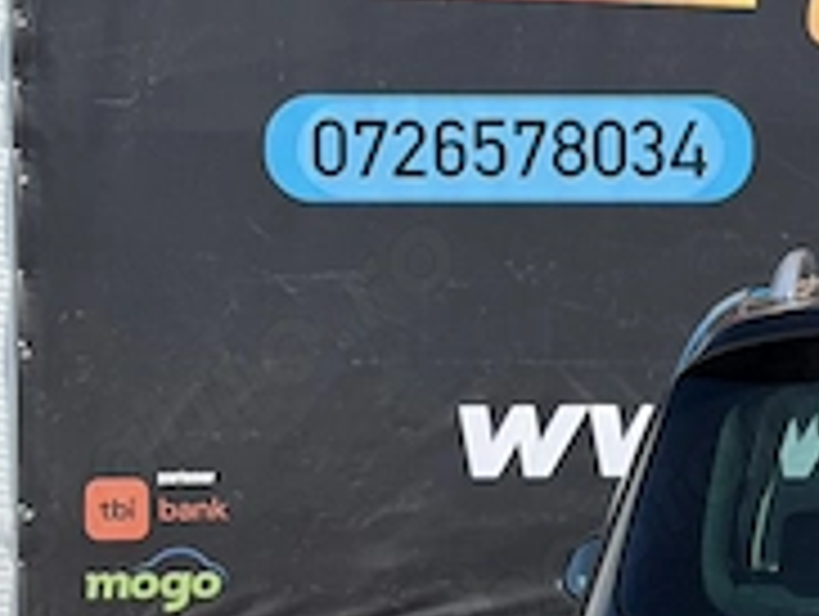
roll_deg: +0.8
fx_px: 3743
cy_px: 490
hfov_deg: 12.1
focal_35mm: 158
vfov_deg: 9.4
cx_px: 1102
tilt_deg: -1.5
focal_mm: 6.76
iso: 80
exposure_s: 1/2494
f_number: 1.78
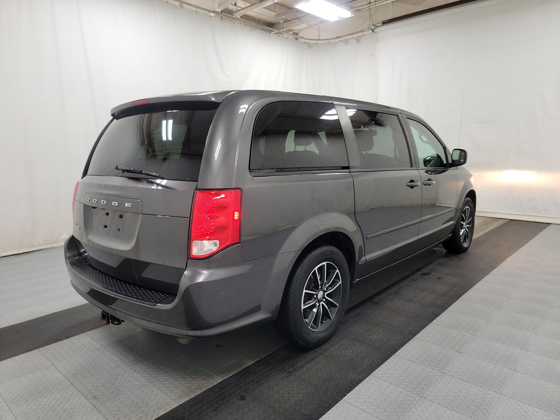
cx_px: 280
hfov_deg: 71.6
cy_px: 210
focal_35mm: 24
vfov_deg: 56.8
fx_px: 388
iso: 300
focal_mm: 6.7
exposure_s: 1/59
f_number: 1.8
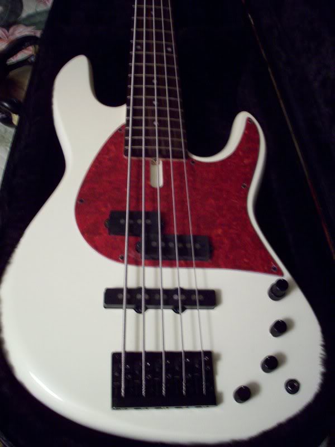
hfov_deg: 38.7
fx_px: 477
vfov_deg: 50.1
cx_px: 168
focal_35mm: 37
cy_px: 224
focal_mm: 6.2
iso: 175
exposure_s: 1/8
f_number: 2.8
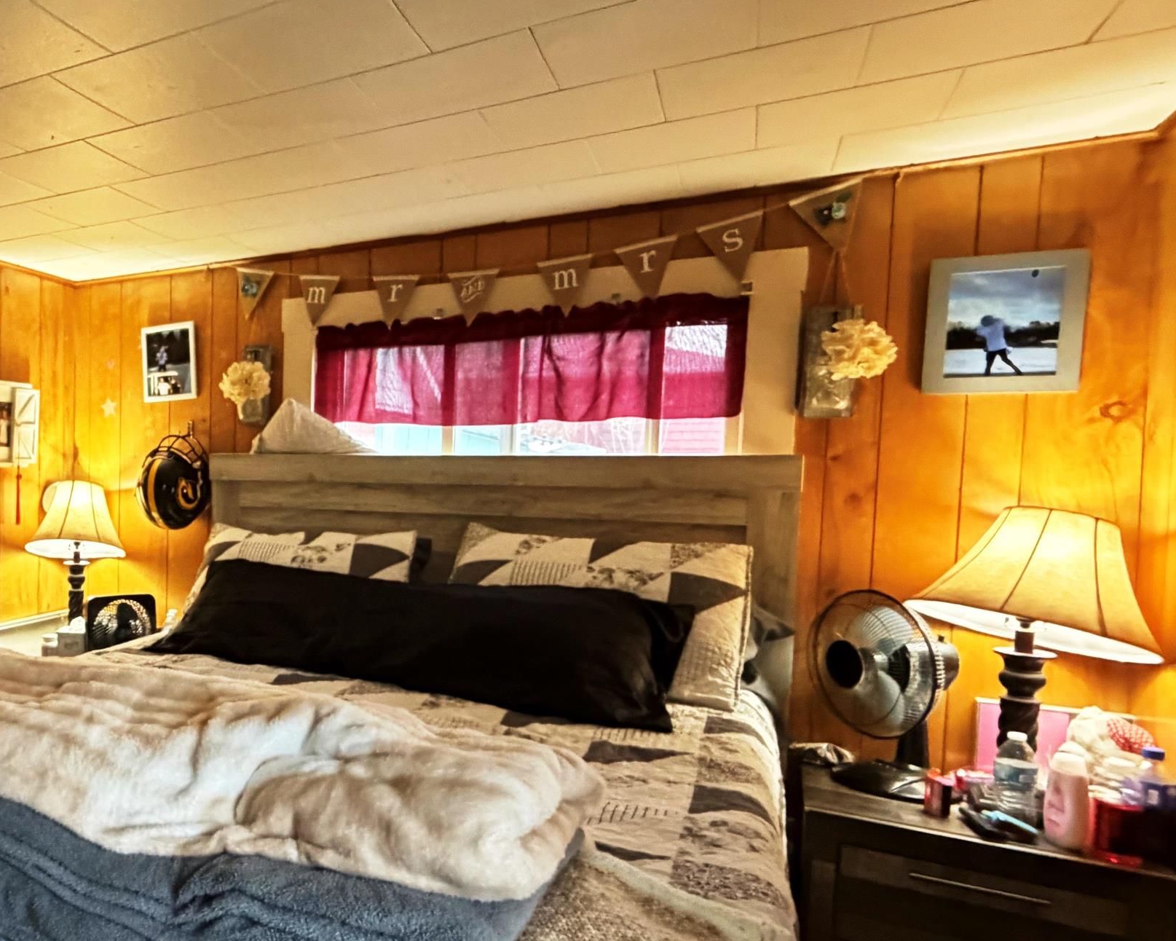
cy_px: 511
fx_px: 905
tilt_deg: -3.6
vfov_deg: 54.9
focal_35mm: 26
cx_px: 122
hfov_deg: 57.0
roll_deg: -0.9
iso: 1000
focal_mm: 2.22
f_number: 2.2
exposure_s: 1/40
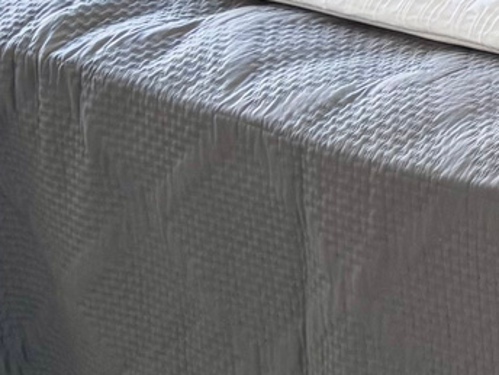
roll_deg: +0.7
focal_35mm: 143
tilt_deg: -14.7
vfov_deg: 10.0
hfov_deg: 12.1
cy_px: -222
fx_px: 2061
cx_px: 1021
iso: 200
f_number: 1.78
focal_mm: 6.76
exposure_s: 1/77
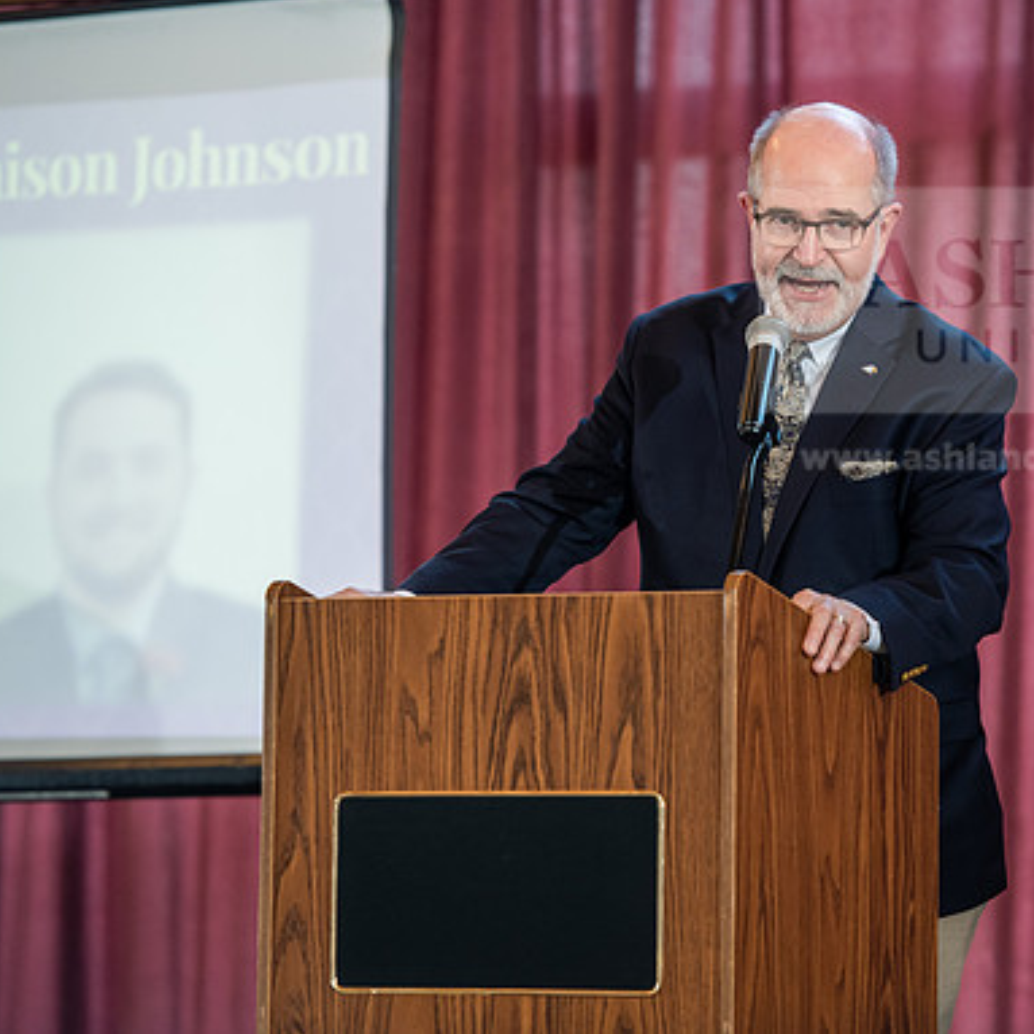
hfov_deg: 9.1
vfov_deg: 9.1
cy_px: 514
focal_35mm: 193
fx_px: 6522
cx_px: 678
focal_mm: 150
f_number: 3.2
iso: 1250
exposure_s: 1/200
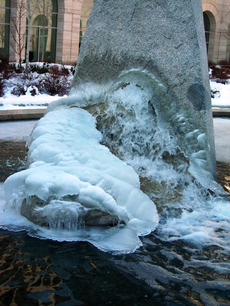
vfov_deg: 34.9
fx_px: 487
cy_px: 153
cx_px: 115
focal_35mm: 55
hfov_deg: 26.6
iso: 50
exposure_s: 1/279
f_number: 3.6
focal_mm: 9.1
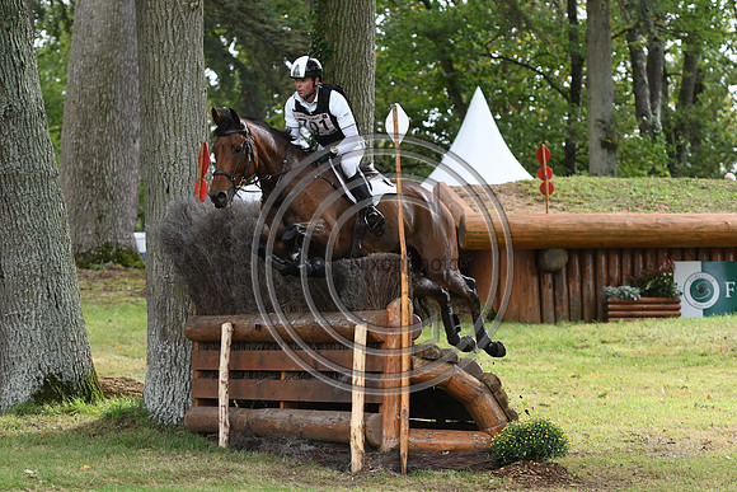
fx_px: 3686
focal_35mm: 180
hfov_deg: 11.4
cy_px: 246
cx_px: 368
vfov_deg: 7.6
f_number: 4.5
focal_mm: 120
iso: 1000
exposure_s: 1/1250
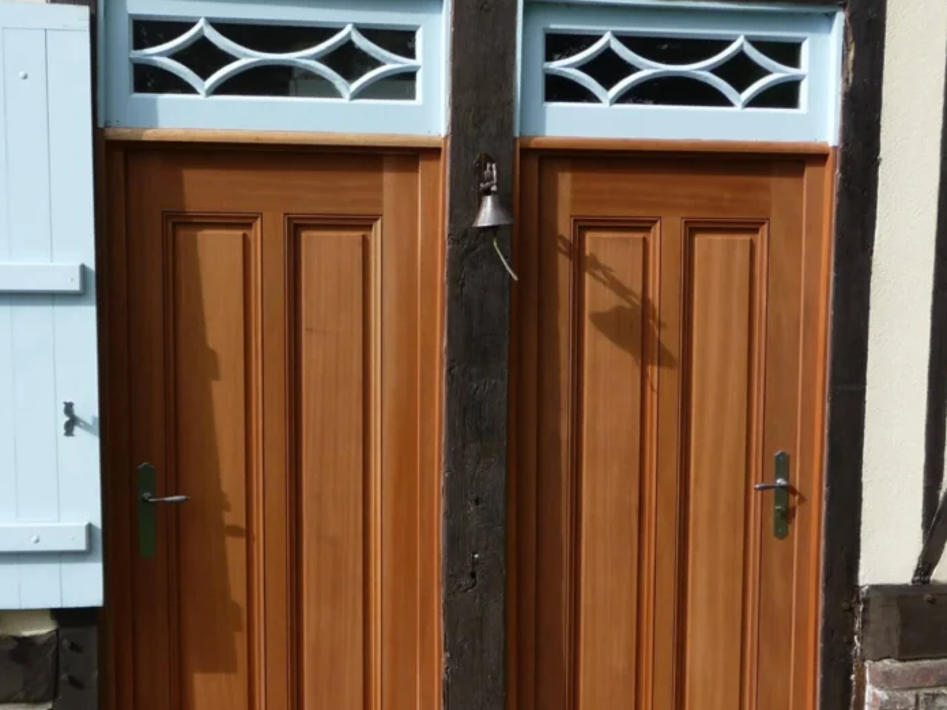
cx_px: 427
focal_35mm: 53
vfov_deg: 27.4
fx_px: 1450
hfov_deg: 36.1
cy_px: 462
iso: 100
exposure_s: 1/500
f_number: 3.7
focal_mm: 6
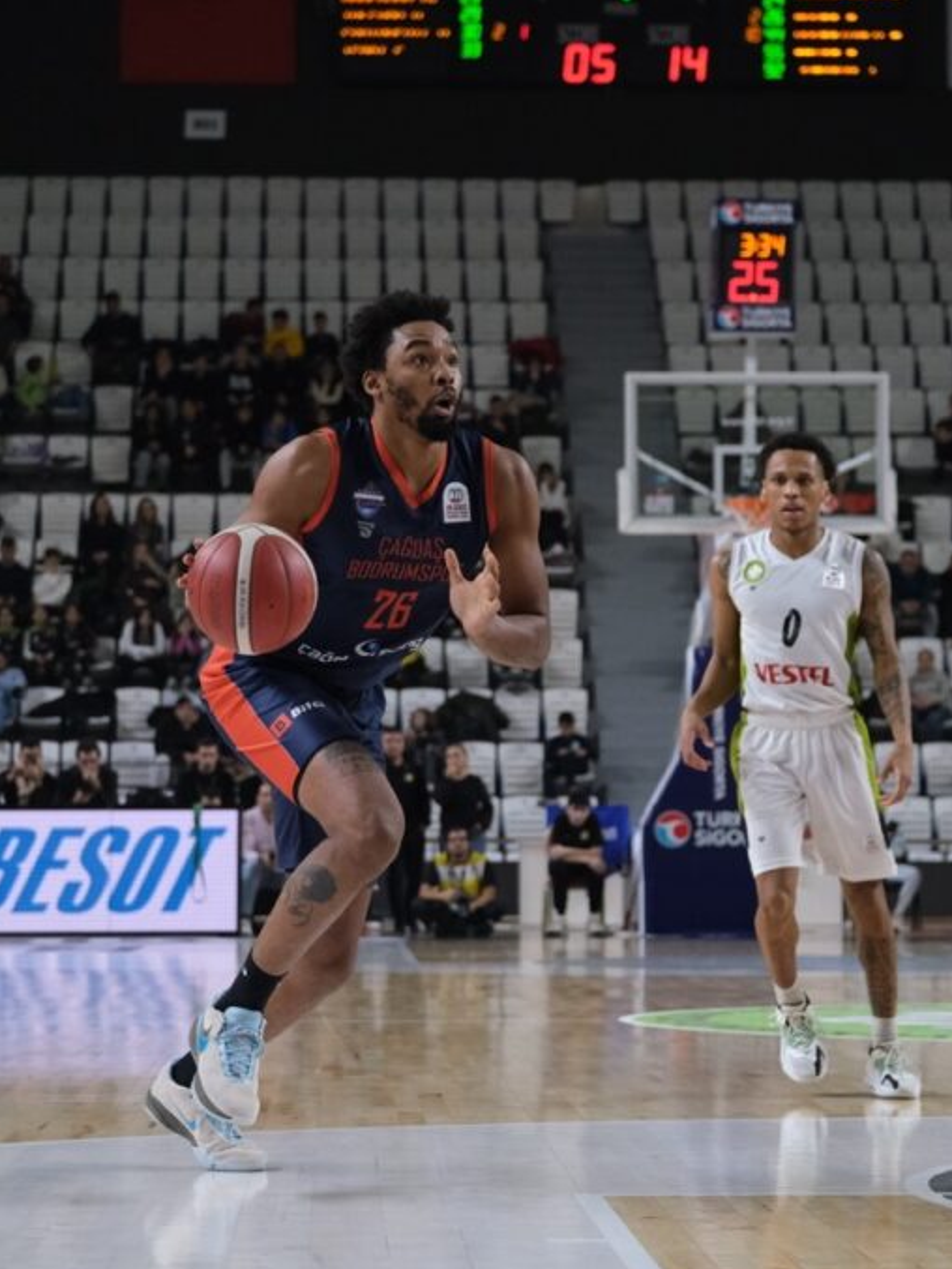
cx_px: 388
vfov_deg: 18.0
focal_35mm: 109
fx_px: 3996
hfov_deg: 13.6
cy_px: 635
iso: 1600
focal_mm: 50
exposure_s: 1/1000
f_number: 2.8
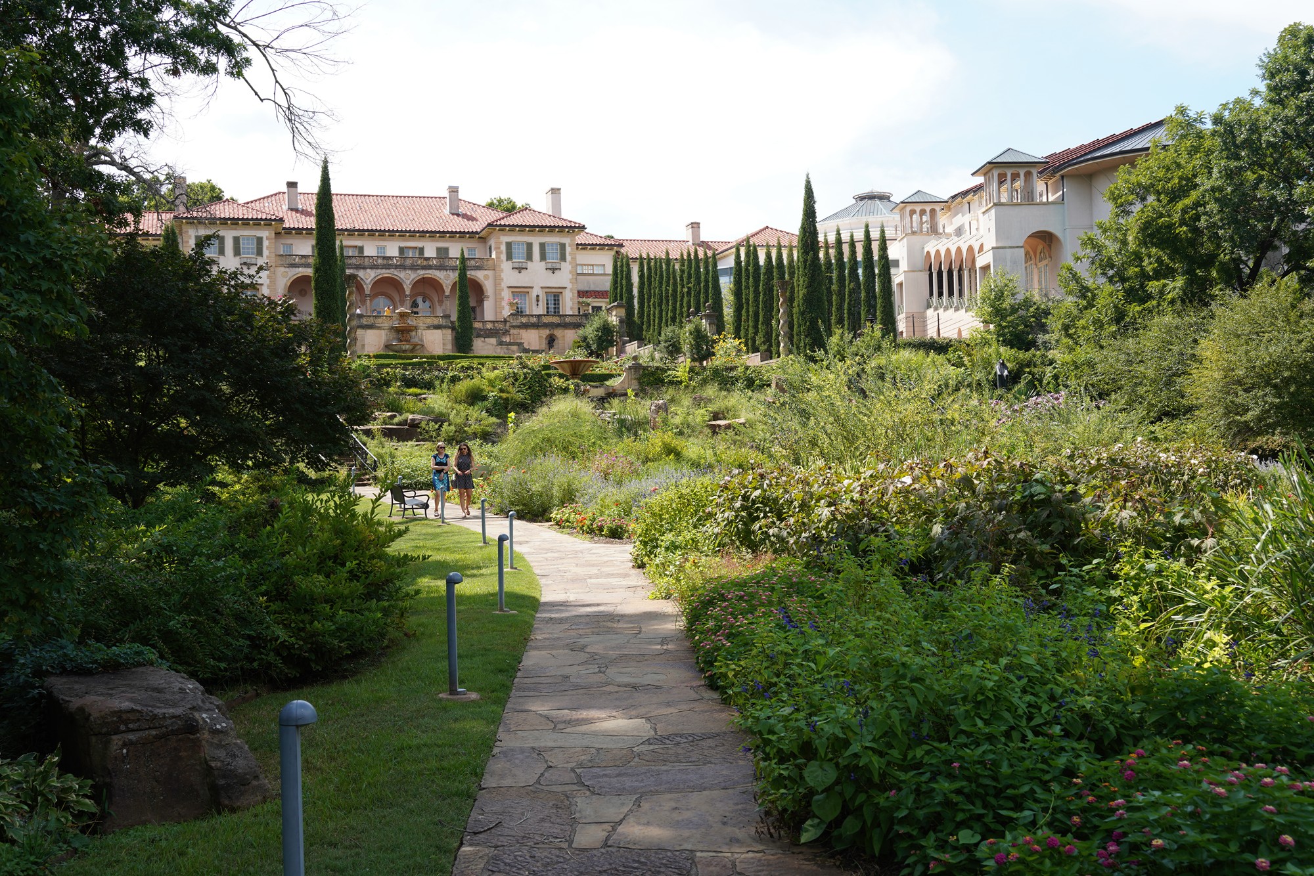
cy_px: 438
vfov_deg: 33.4
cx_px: 657
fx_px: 1460
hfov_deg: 48.5
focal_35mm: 40
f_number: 9
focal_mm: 40
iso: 100
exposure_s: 1/100
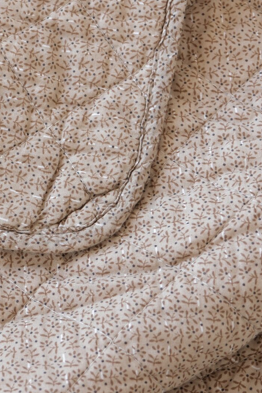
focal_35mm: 128
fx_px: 1397
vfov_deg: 15.8
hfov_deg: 10.6
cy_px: 24
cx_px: -26
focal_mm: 35
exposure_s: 1/52
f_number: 4
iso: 1600
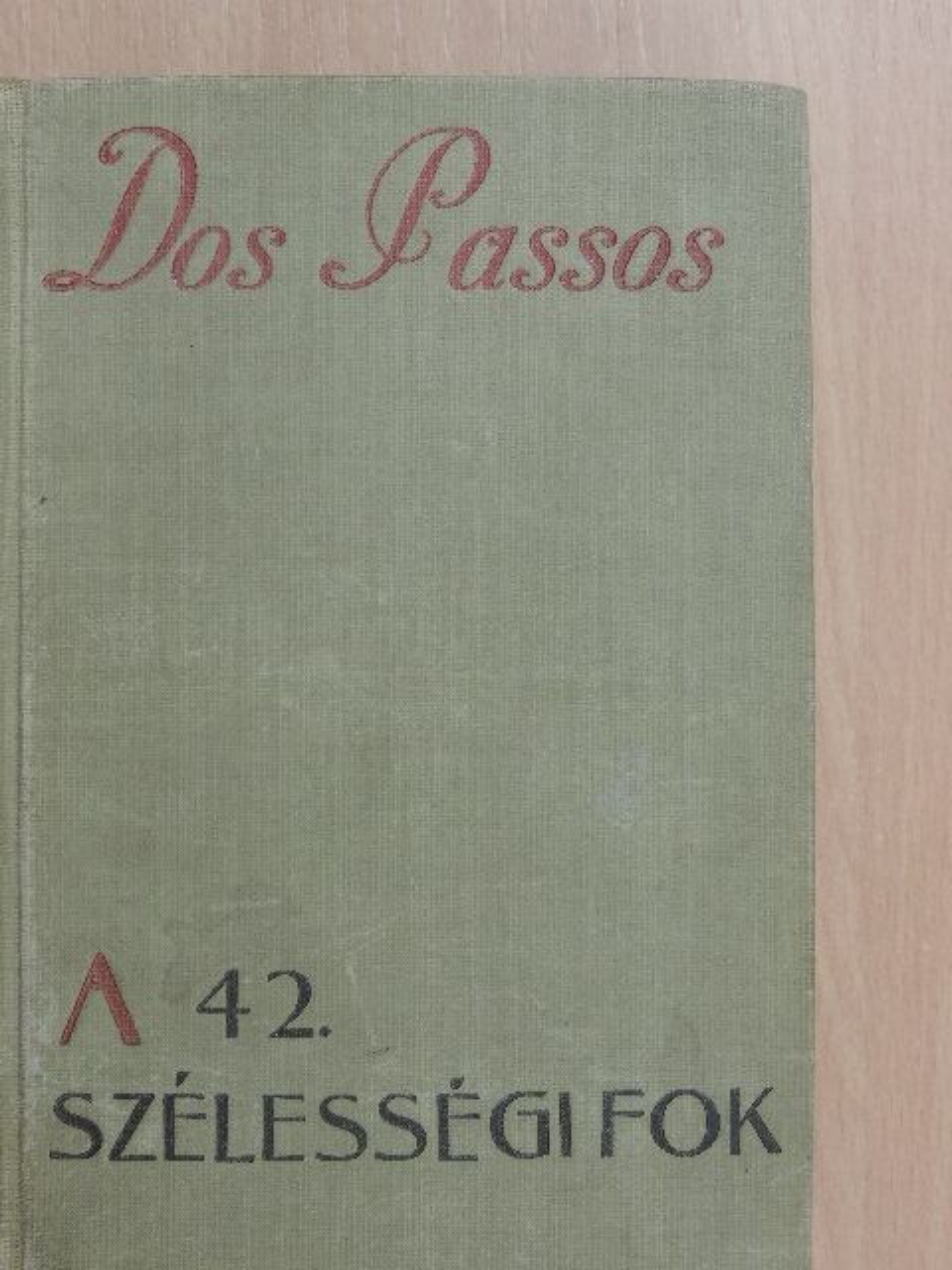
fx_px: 2200
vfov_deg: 32.2
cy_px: 635
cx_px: 476
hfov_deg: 24.4
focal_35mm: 60
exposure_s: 1/20
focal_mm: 10.7
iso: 400
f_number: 3.7
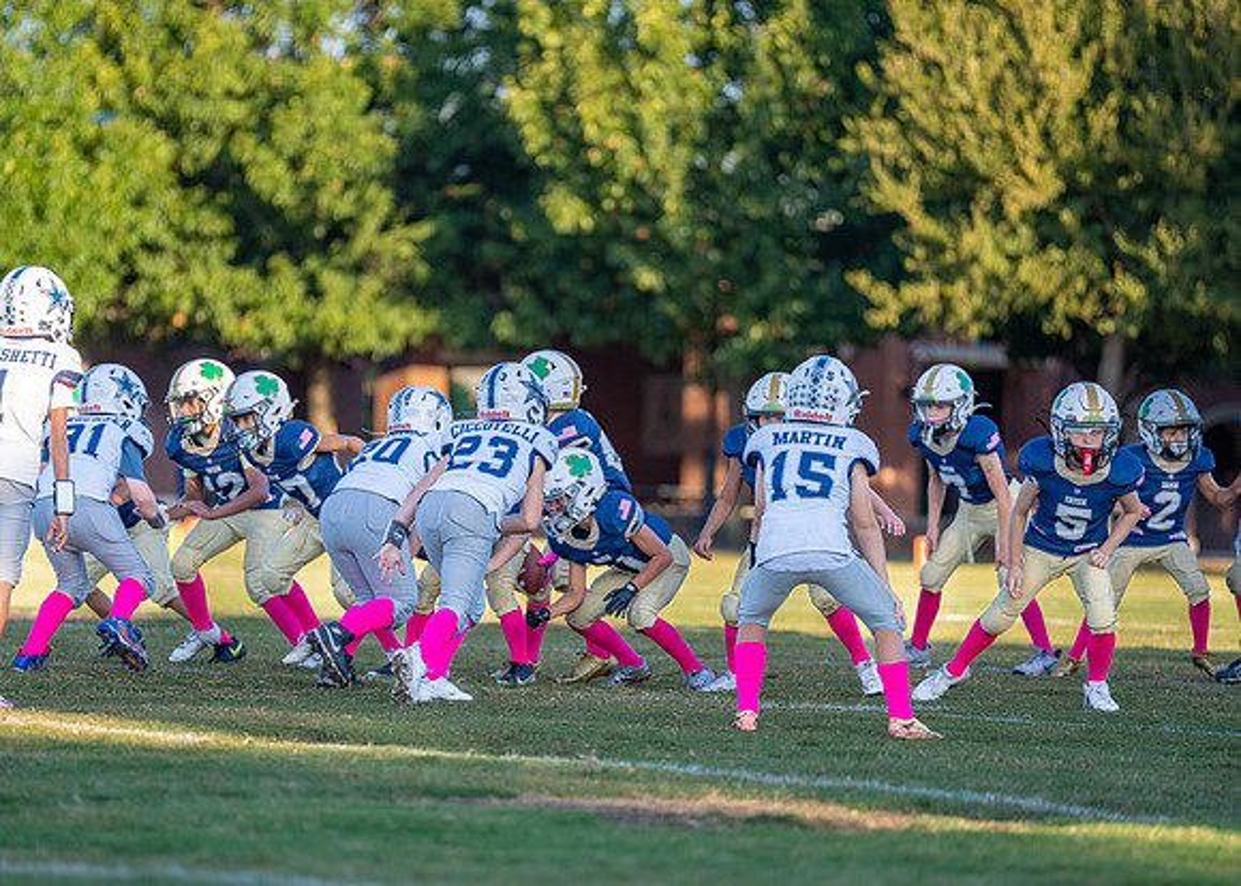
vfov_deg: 6.7
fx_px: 7601
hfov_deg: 9.3
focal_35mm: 216
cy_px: 453
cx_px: 559
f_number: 2.8
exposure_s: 1/2500
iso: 400
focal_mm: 200
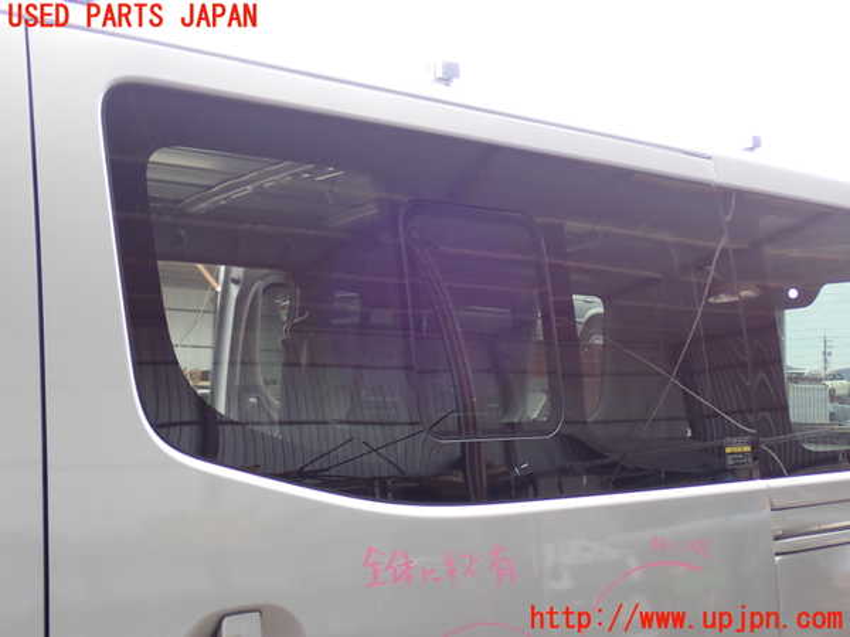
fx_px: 1080
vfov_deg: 32.9
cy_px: 318
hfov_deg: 42.9
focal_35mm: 44
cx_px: 425
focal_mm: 7.84
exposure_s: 1/80
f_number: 2.9
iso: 160
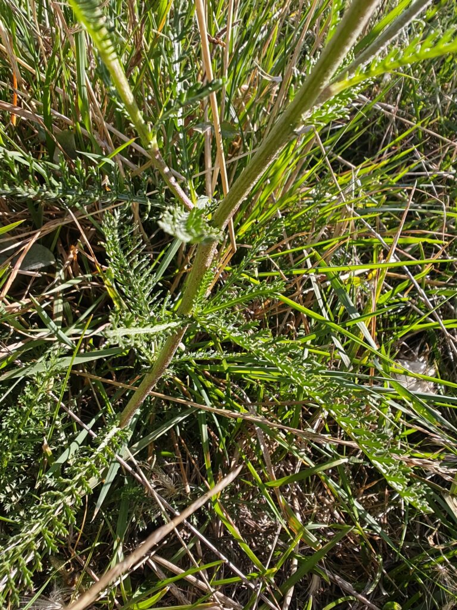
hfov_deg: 51.4
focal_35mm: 27
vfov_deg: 65.3
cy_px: 305
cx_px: 228
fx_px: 475
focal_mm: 1.82
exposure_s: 1/340
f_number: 2
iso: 64
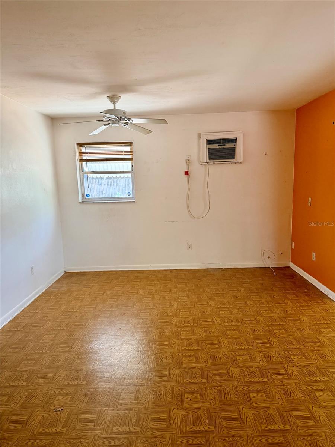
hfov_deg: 56.8
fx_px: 310
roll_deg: +2.5
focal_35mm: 24
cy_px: 224
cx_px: 168
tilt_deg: -9.3
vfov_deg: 71.6
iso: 200
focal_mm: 6.76
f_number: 1.78
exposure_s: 1/111
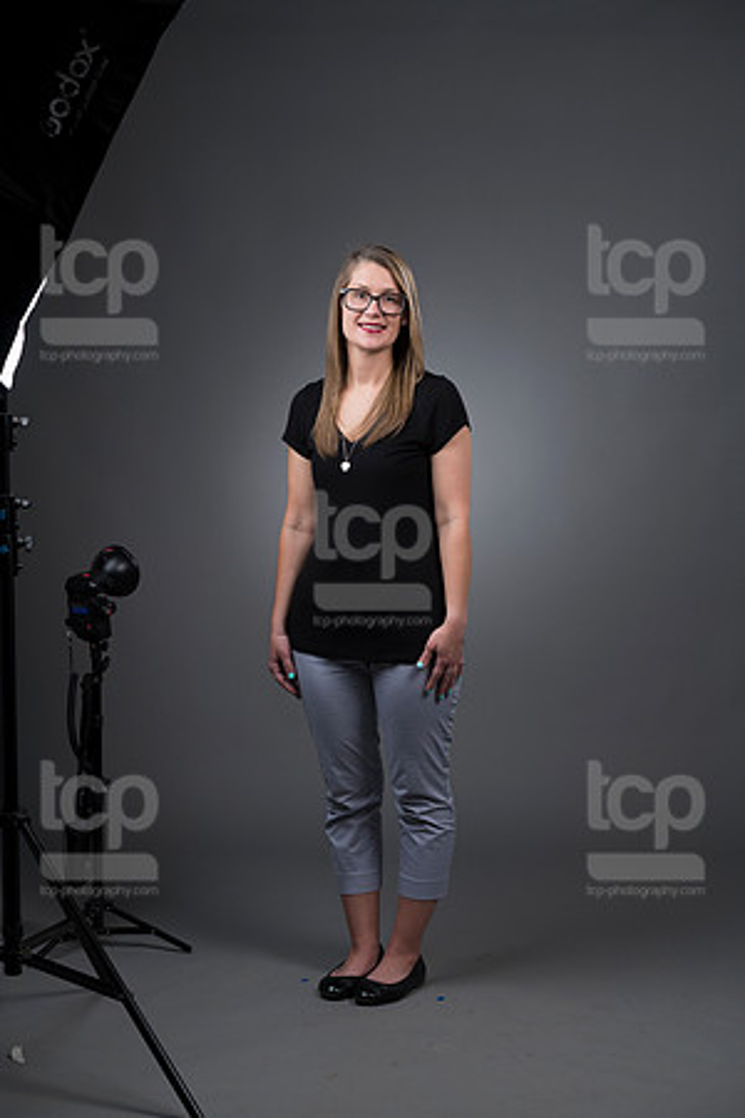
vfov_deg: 25.4
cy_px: 559
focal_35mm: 80
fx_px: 2483
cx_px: 372
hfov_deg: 17.1
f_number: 5.6
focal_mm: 80
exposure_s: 1/250
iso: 160
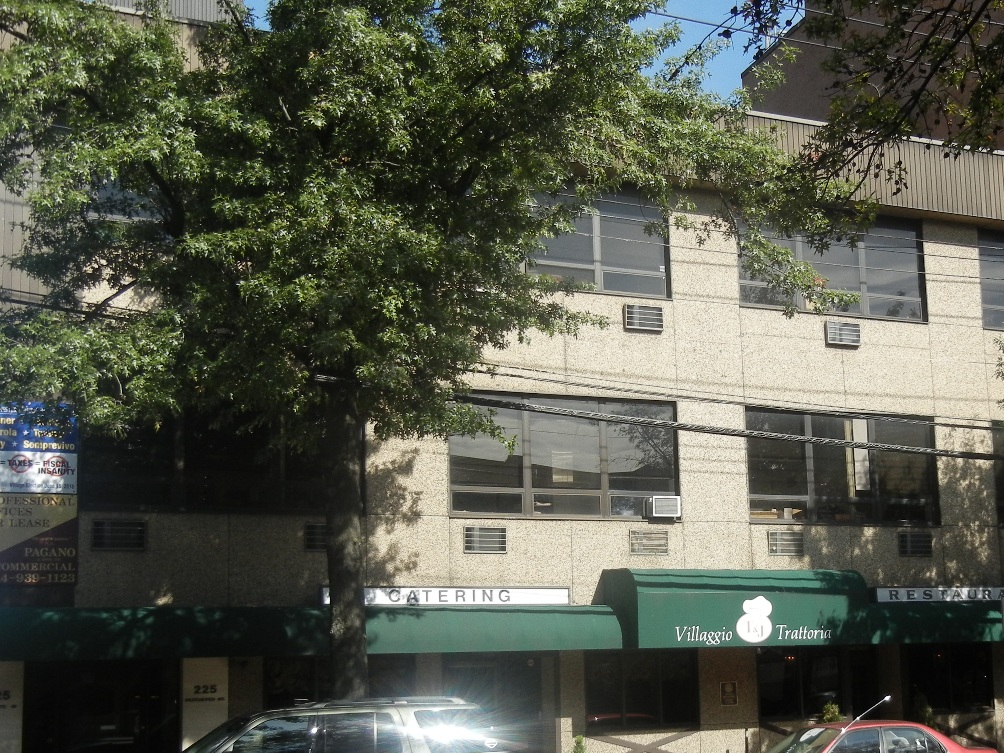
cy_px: 508
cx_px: 662
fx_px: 1363
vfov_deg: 30.6
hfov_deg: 40.0
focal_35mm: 47
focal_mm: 5.4
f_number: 3.5
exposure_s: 1/918
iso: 160
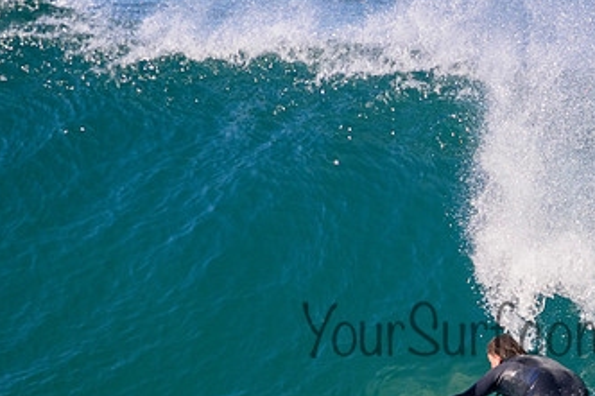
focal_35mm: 1399
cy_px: 314
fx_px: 23110
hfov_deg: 1.5
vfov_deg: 1.0
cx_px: 487
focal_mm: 800
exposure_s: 1/2000
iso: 2200
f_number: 11
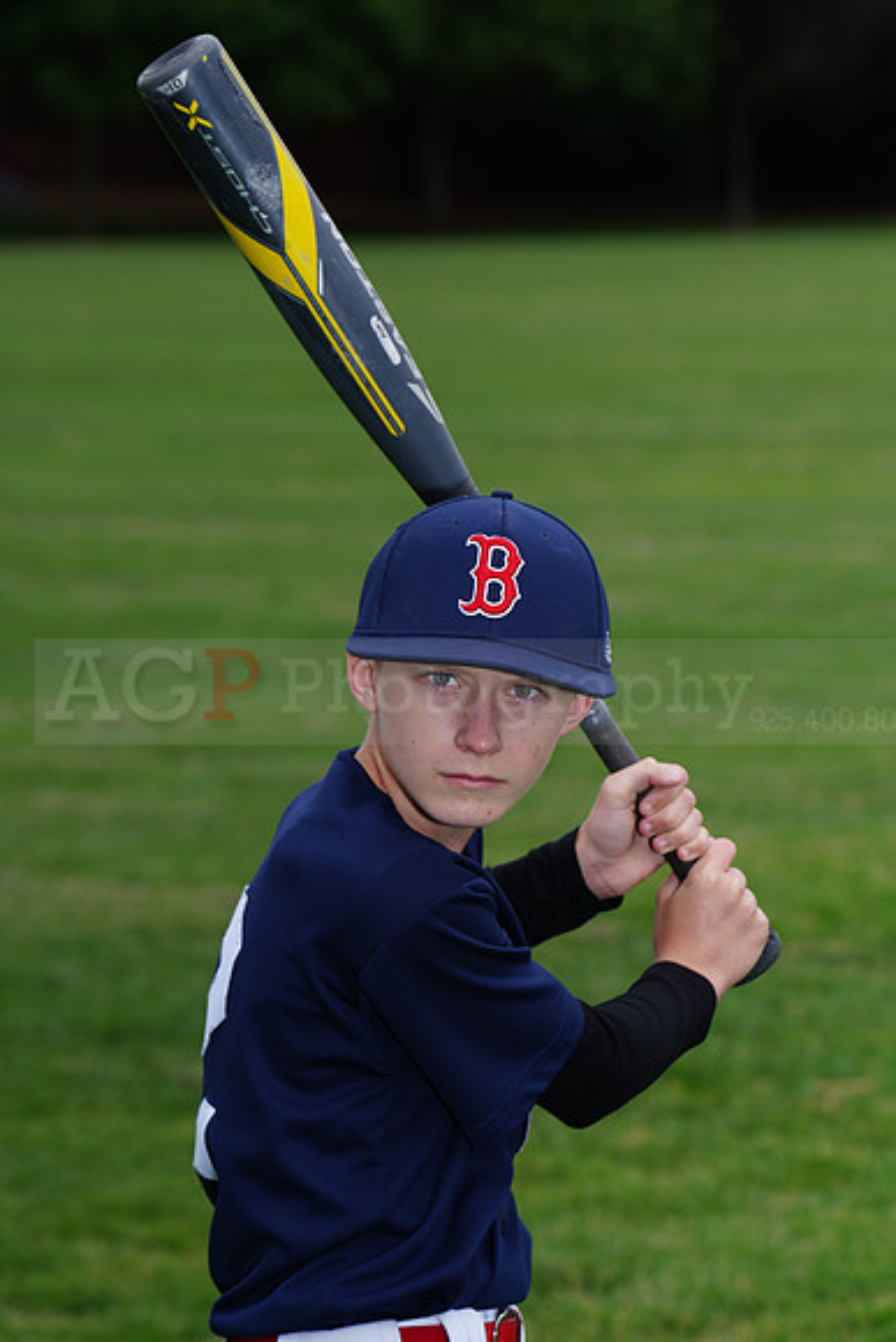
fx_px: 6790
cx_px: 448
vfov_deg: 11.3
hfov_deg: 7.5
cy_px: 671
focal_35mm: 182
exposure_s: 1/250
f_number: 9
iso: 200
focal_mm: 182
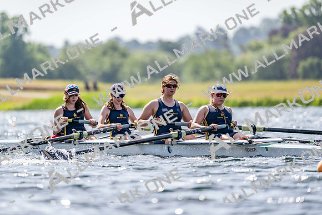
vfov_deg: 3.4
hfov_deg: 5.2
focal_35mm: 400
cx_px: 161
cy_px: 108
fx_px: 3578
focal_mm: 400
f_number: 4.5
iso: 220
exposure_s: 1/2500
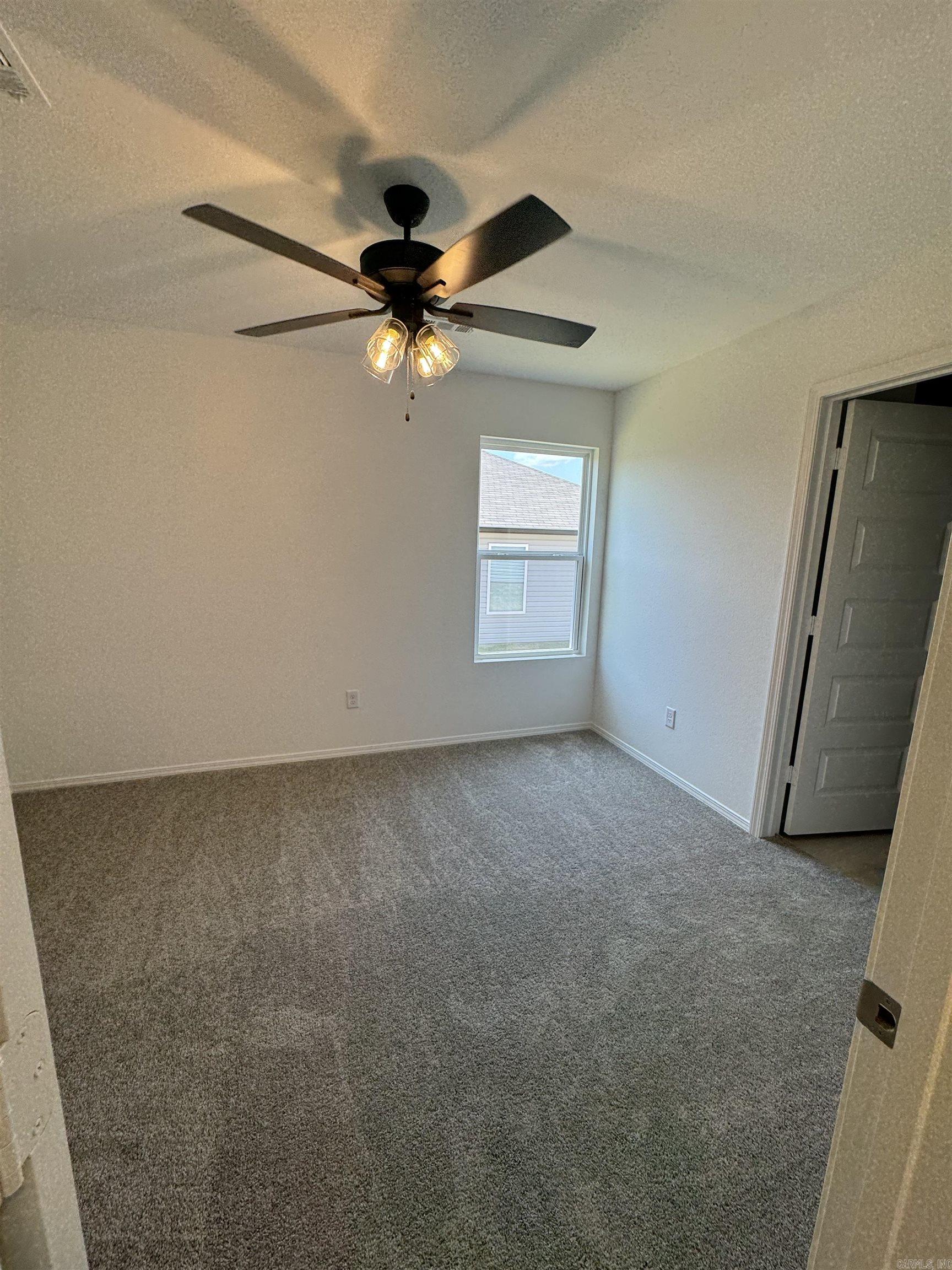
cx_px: 476
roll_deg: -1.2
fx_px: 513
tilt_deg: -10.0
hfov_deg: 85.7
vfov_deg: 102.1
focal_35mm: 14
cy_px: 635
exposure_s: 1/139
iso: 40
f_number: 2.2
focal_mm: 2.22
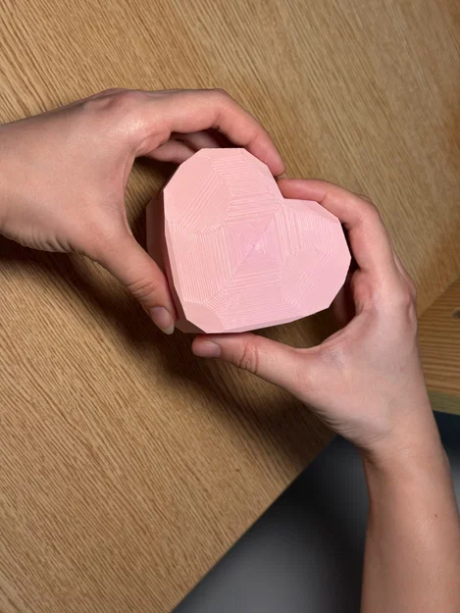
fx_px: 850
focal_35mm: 48
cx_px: 230
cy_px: 306
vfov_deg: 39.6
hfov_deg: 30.3
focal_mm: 6.76
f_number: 1.78
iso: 100
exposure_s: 1/63
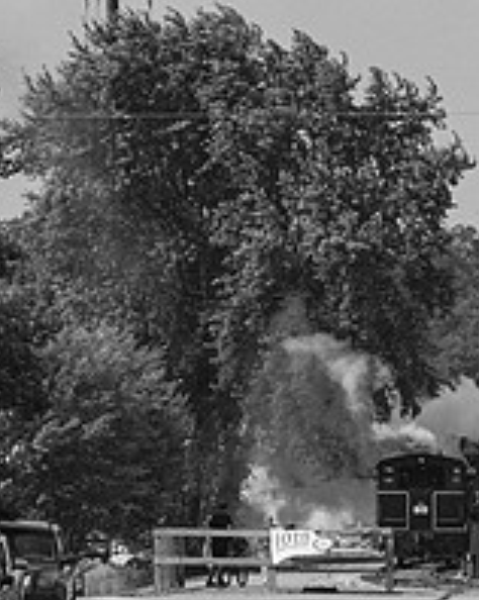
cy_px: 496
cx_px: 473
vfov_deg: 4.3
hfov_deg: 3.4
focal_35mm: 448
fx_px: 7951
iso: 64
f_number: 11
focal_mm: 120
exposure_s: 1/125
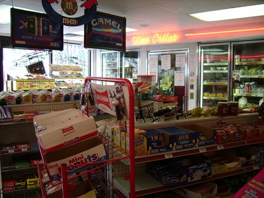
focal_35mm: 35
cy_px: 99
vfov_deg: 40.7
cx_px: 132
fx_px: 267
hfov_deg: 52.6
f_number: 2.8
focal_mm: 5.95
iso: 100
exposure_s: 1/38
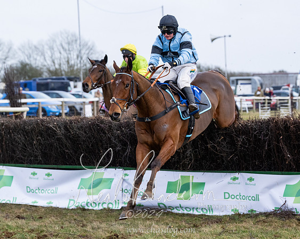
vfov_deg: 10.9
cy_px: 110
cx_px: 141
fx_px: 1251
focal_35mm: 141
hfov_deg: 13.7
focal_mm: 83
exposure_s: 1/1250
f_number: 4
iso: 800
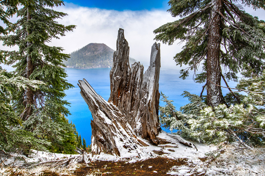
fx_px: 258
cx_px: 132
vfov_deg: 37.8
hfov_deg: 54.4
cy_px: 88
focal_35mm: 35
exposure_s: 1/200
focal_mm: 35
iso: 250
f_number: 14
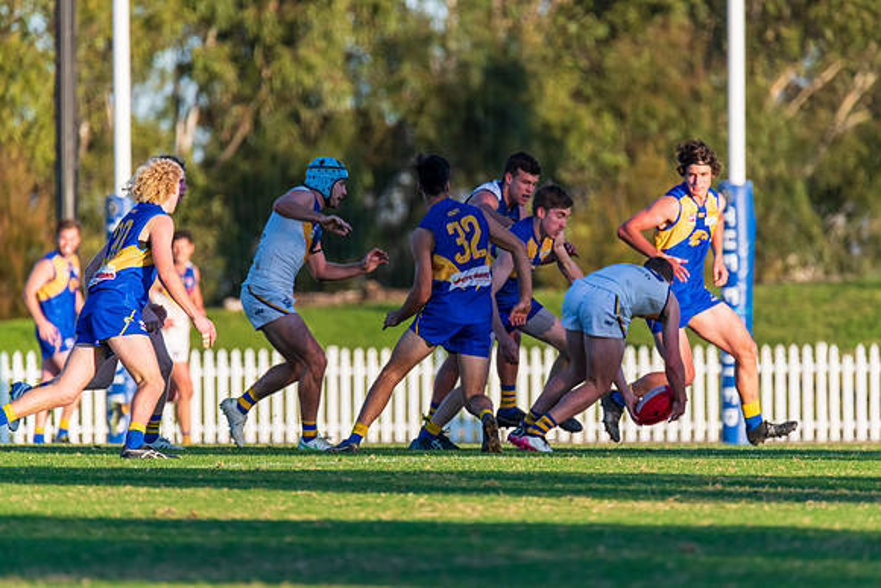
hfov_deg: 3.3
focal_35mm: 633
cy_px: 282
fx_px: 15504
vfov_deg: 2.2
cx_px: 459
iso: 1000
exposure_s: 1/2000
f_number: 6.3
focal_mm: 600
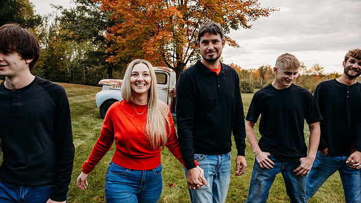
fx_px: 268
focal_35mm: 28
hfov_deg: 67.9
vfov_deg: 41.5
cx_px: 178
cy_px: 98
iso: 400
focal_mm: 26
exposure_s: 1/250
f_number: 5.6
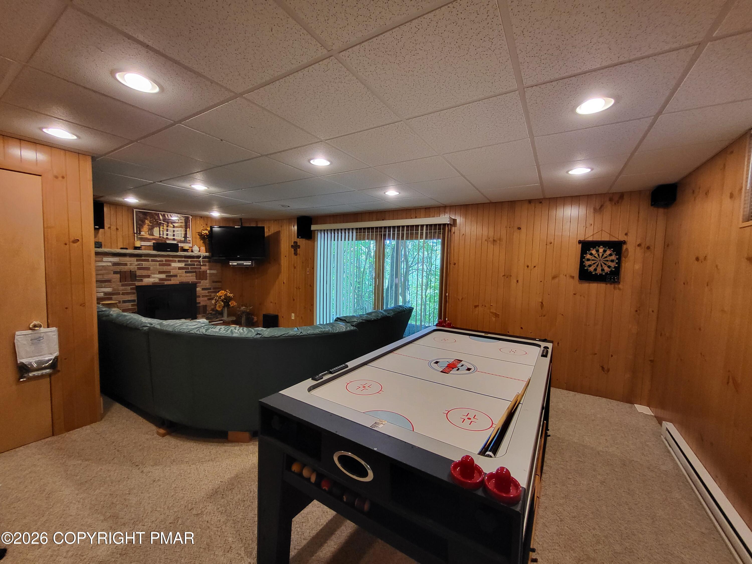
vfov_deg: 89.9
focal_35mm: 13
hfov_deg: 106.2
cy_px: 282
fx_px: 282
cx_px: 376
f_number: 2.2
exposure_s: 1/60
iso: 400
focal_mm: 1.74
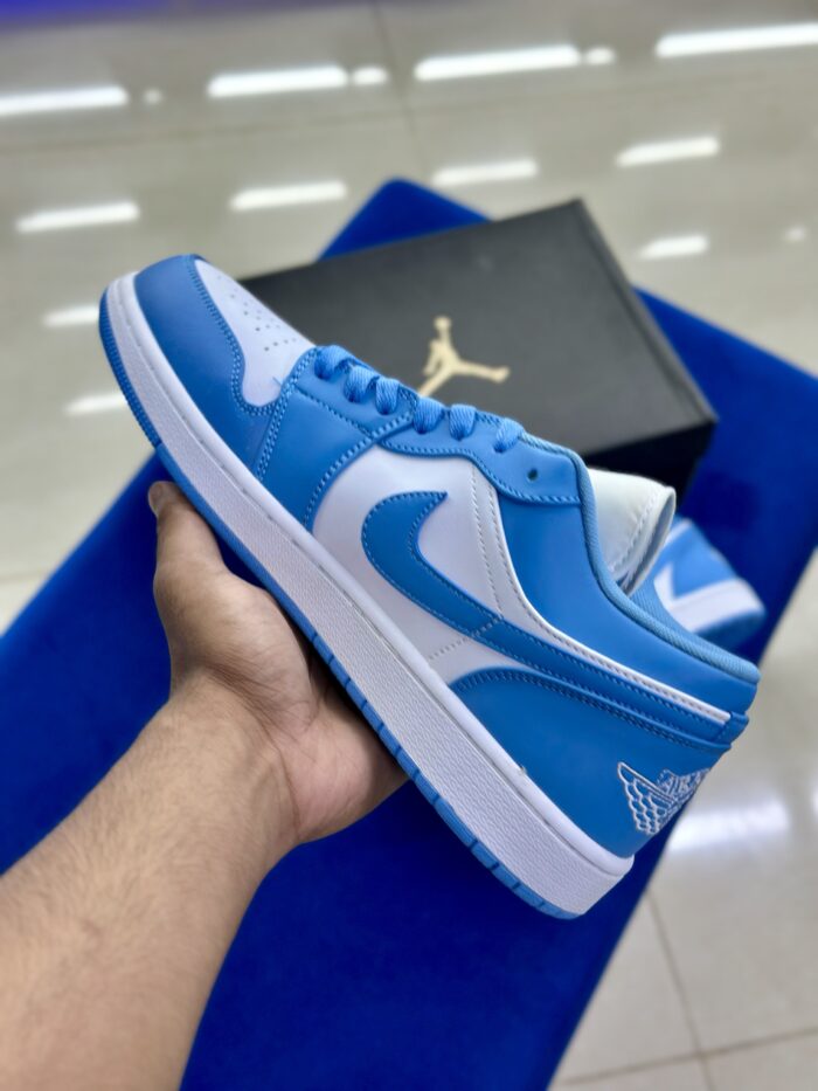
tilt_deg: -57.9
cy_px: 546
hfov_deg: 30.3
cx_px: 409
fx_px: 1512
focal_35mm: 48
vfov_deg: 39.7
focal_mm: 6.86
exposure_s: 1/100
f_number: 1.78
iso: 64
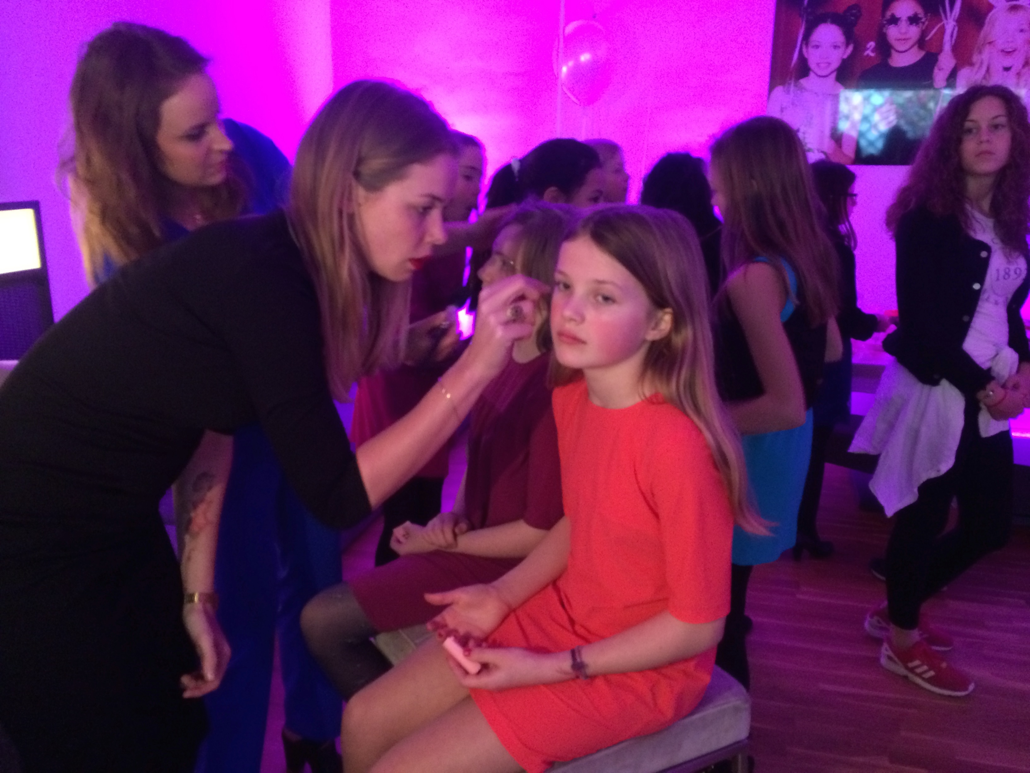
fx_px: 893
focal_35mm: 30
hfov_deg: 60.0
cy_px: 386
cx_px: 515
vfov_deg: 46.8
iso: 320
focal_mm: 4.12
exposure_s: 1/15
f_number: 2.2
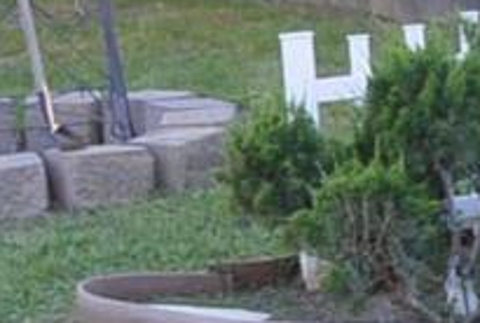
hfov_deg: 8.6
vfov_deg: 5.9
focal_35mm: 234
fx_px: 3129
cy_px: 234
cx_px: 686
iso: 500
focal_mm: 12
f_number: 3.8
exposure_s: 1/400
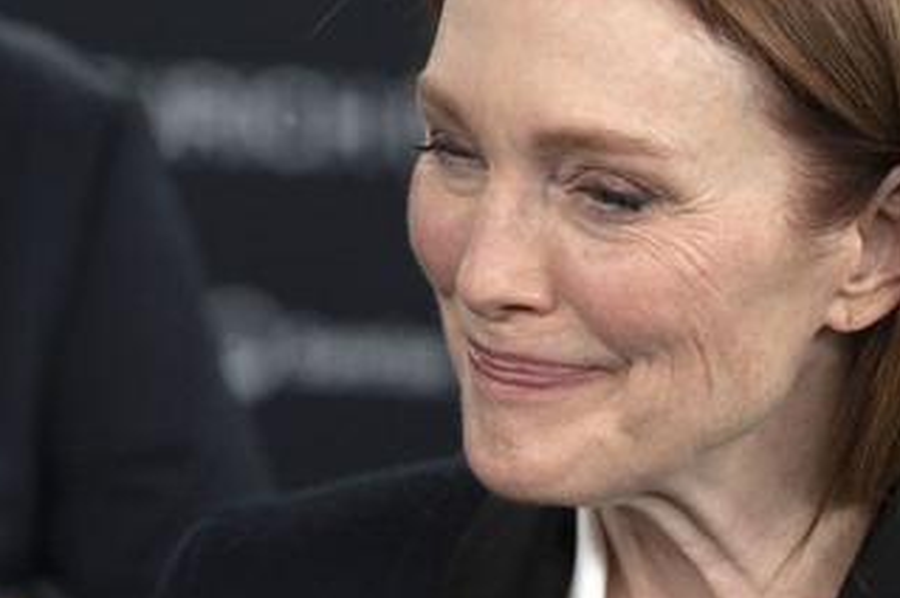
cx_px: 566
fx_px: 7068
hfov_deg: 7.3
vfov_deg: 4.8
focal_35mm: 283
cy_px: 282
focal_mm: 200
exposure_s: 1/500
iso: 2000
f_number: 6.3
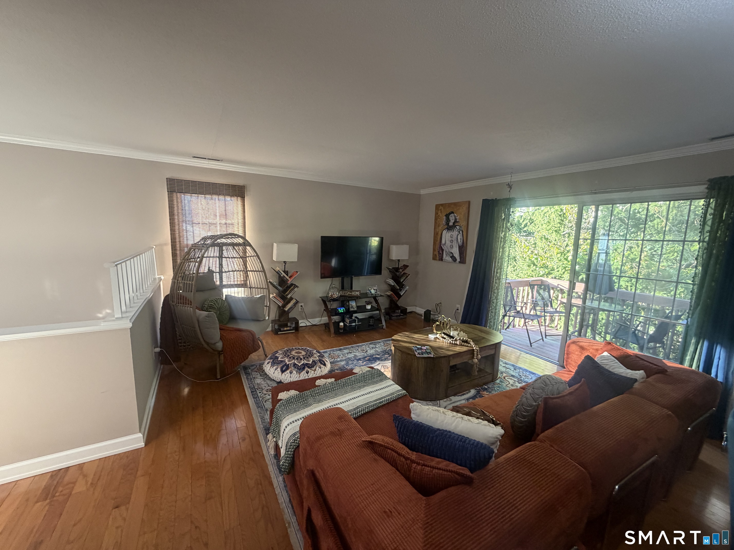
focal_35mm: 14
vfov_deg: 85.7
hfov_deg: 102.1
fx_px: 297
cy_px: 275
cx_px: 367
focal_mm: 2.22
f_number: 2.2
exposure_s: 1/60
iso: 250
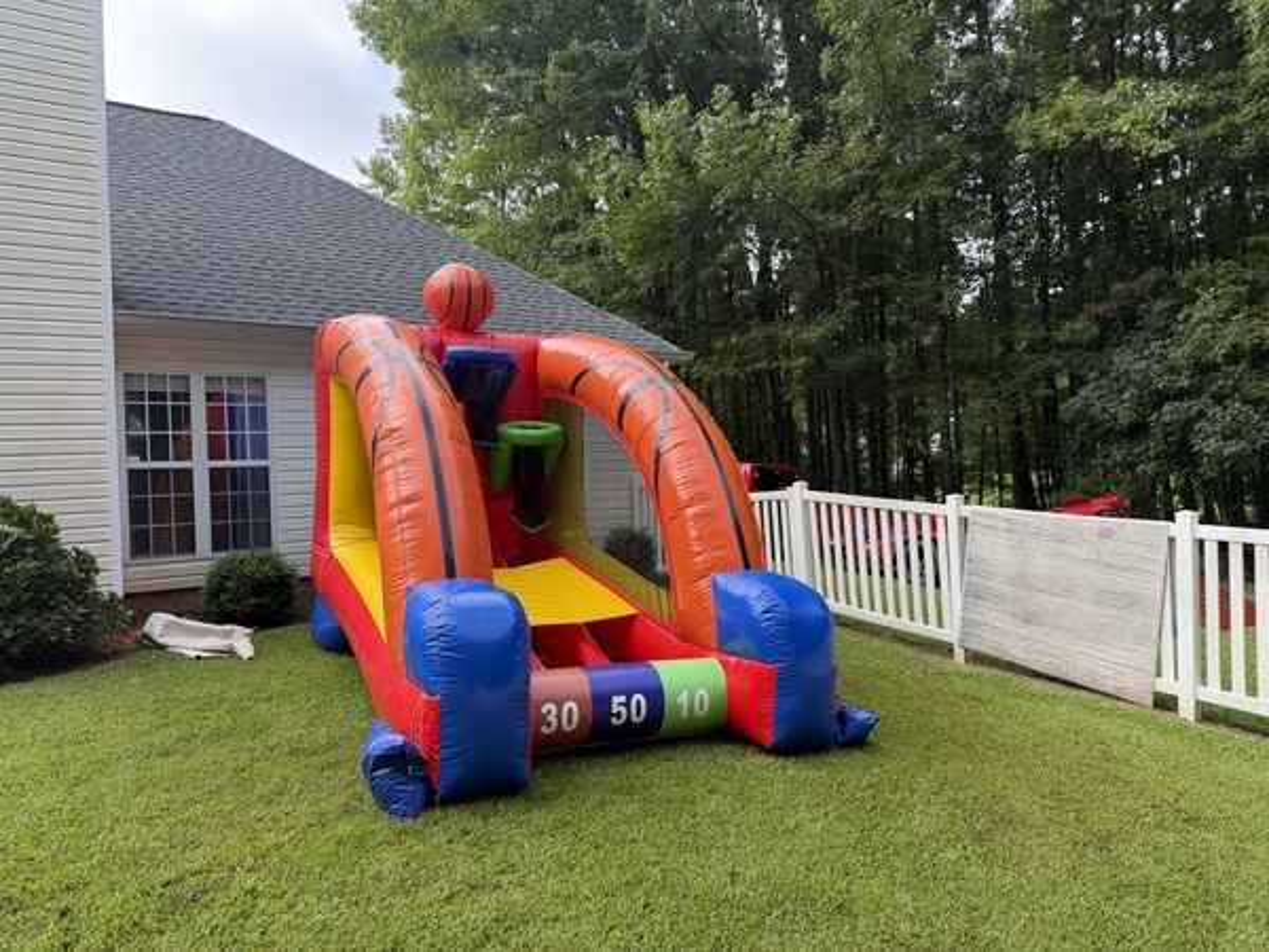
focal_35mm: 24
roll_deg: +2.6
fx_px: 880
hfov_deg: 71.6
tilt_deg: +2.5
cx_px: 634
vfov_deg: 56.8
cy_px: 476
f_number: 1.78
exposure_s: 1/757
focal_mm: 6.76
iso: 80
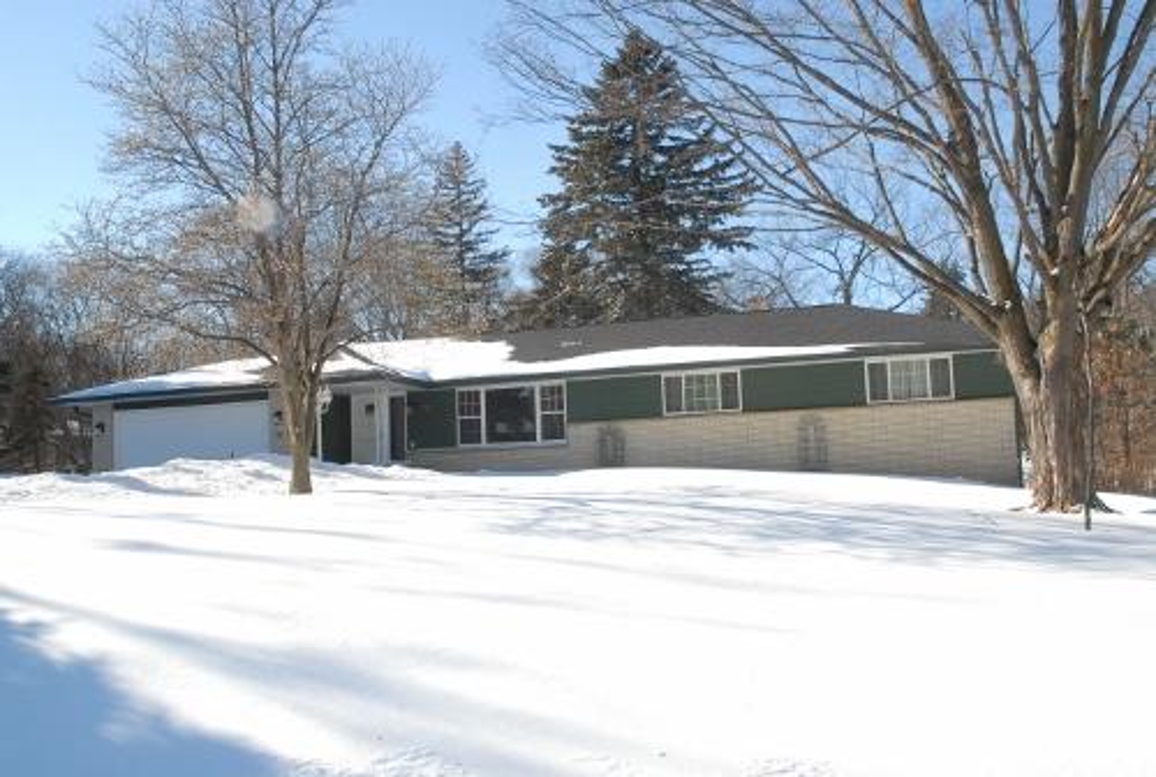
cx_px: 578
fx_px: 1062
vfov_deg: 40.2
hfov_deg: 57.1
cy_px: 388
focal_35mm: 33
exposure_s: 1/250
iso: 400
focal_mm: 22
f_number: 11
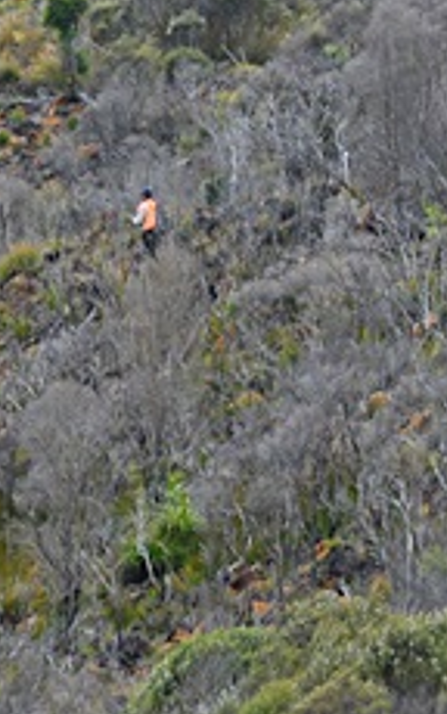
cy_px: 323
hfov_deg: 2.7
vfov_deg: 4.4
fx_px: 9344
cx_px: 248
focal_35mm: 480
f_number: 6.3
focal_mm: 90
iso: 400
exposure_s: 1/640
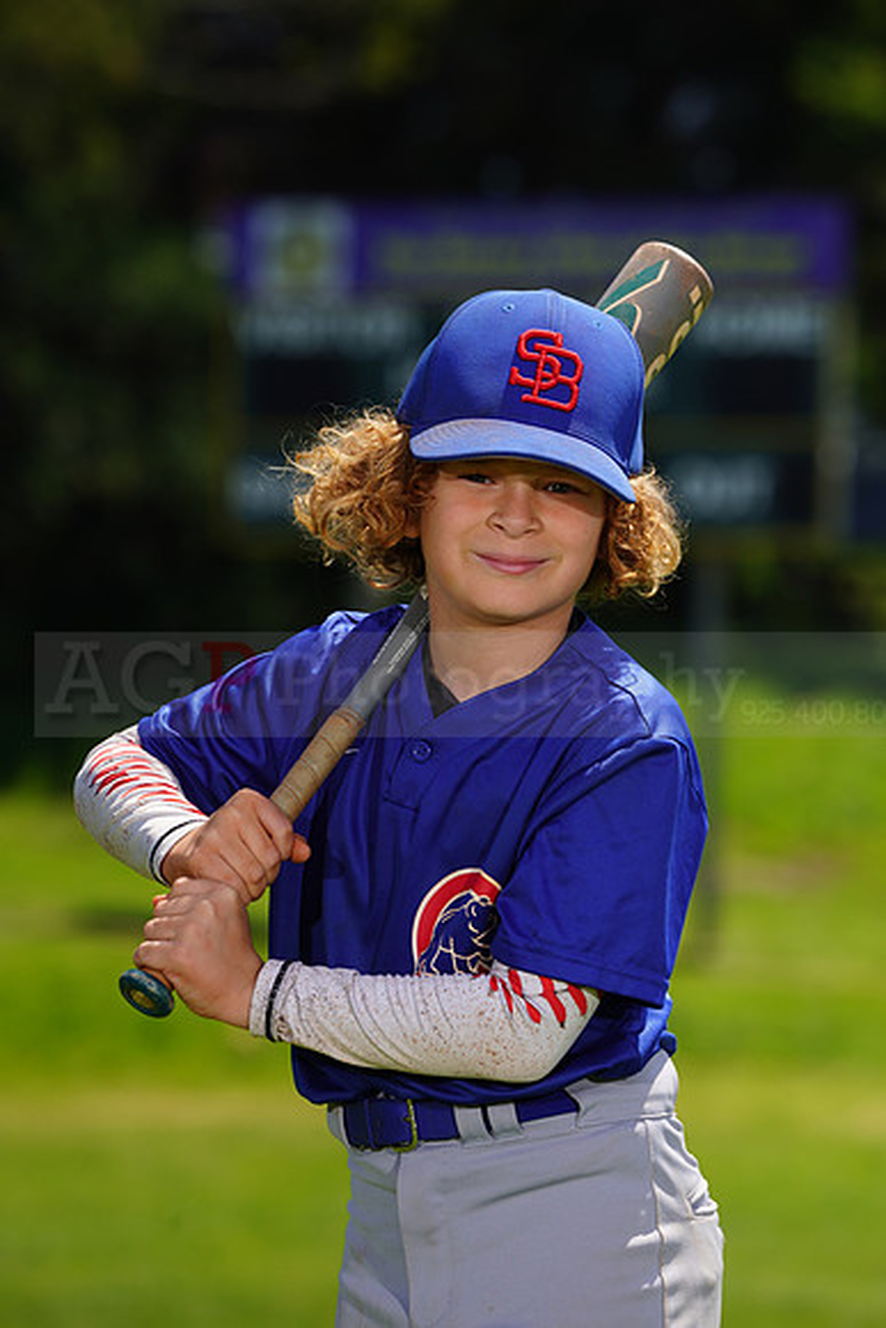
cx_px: 443
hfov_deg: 5.1
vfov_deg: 7.6
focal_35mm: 271
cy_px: 664
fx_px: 9998
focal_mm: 271
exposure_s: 1/250
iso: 100
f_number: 8
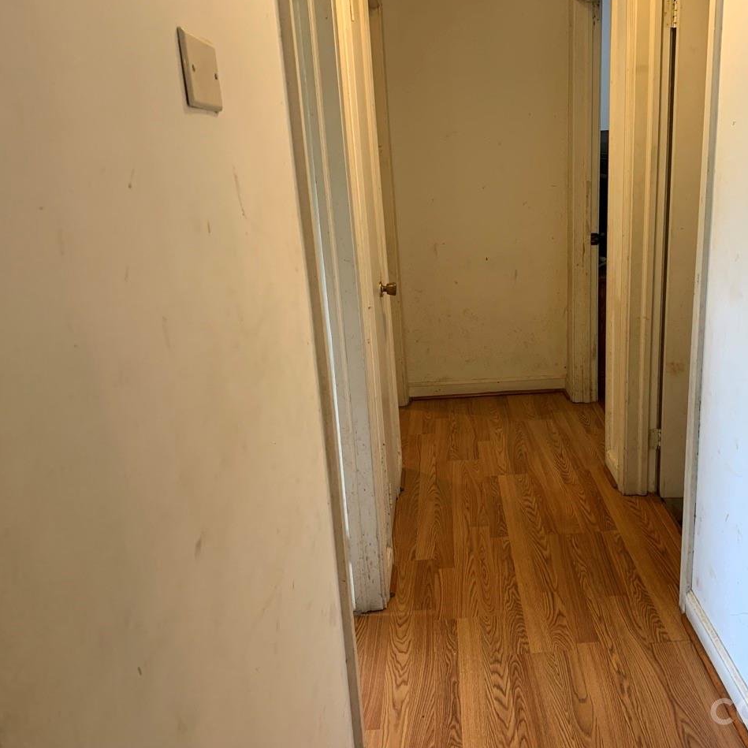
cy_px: 370
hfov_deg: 51.5
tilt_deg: -17.0
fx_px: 758
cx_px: 503
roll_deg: +2.1
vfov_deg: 52.5
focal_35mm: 31
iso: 160
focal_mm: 4.25
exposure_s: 1/60
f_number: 1.8
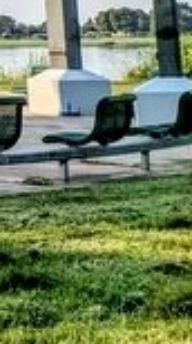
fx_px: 1292
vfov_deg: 14.4
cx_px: -627
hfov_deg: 6.5
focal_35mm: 142
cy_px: -131
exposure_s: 1/3378
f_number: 1.89
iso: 52
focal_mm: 5.43
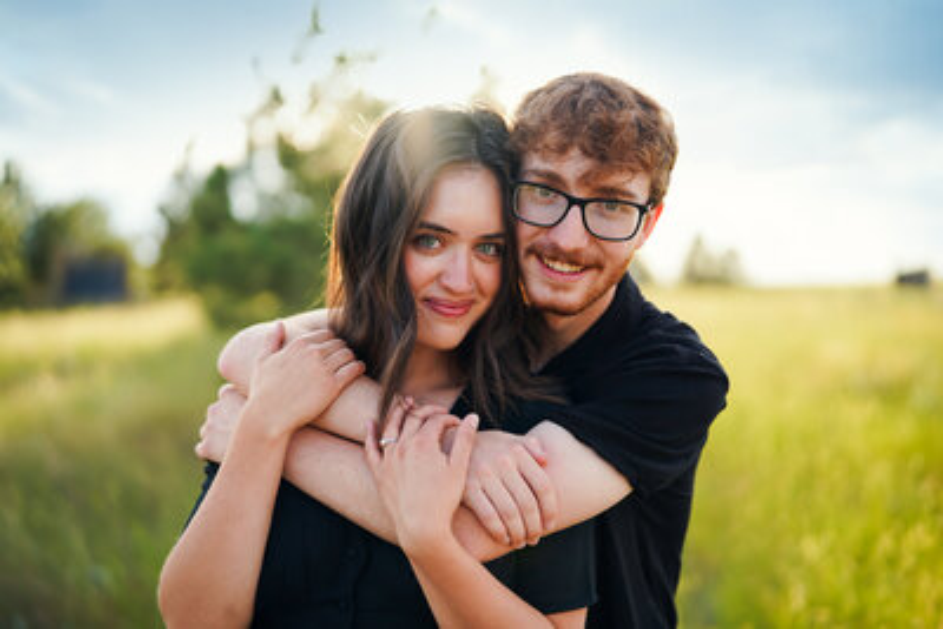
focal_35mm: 50
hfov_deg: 39.6
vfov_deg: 27.0
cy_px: 314
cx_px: 472
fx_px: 1310
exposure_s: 1/1600
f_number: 1.4
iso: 125
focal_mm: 50
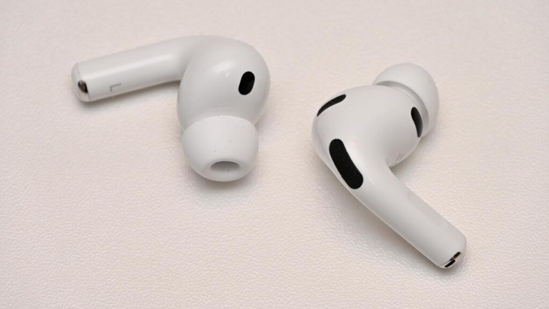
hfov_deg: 9.8
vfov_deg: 5.5
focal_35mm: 221
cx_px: 275
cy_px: 138
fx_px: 3217
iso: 200
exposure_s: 1/200
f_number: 8
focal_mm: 140
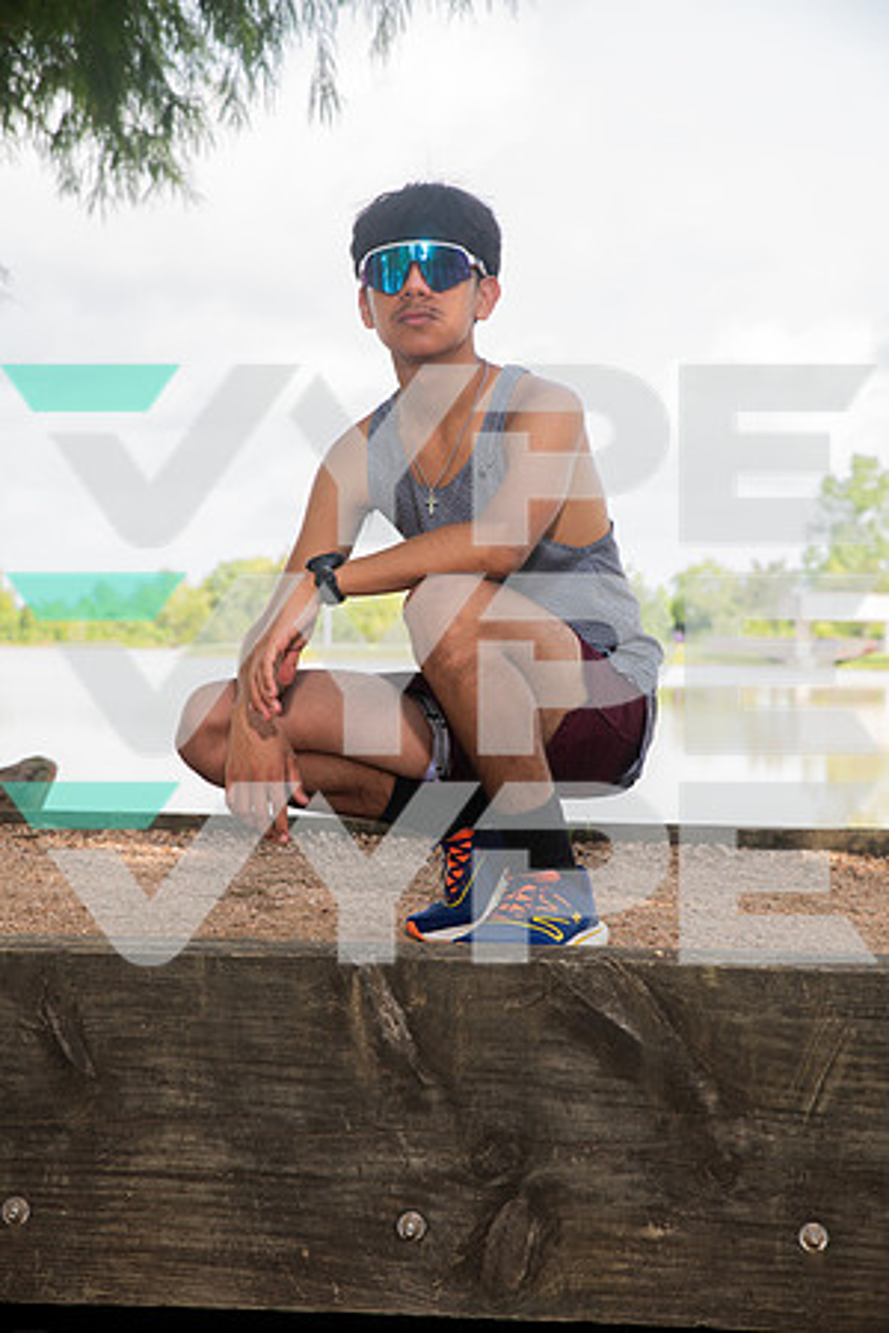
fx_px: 2445
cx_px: 444
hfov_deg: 20.6
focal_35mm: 66
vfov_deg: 30.5
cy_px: 666
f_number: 7.1
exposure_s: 1/250
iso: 250
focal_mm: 66
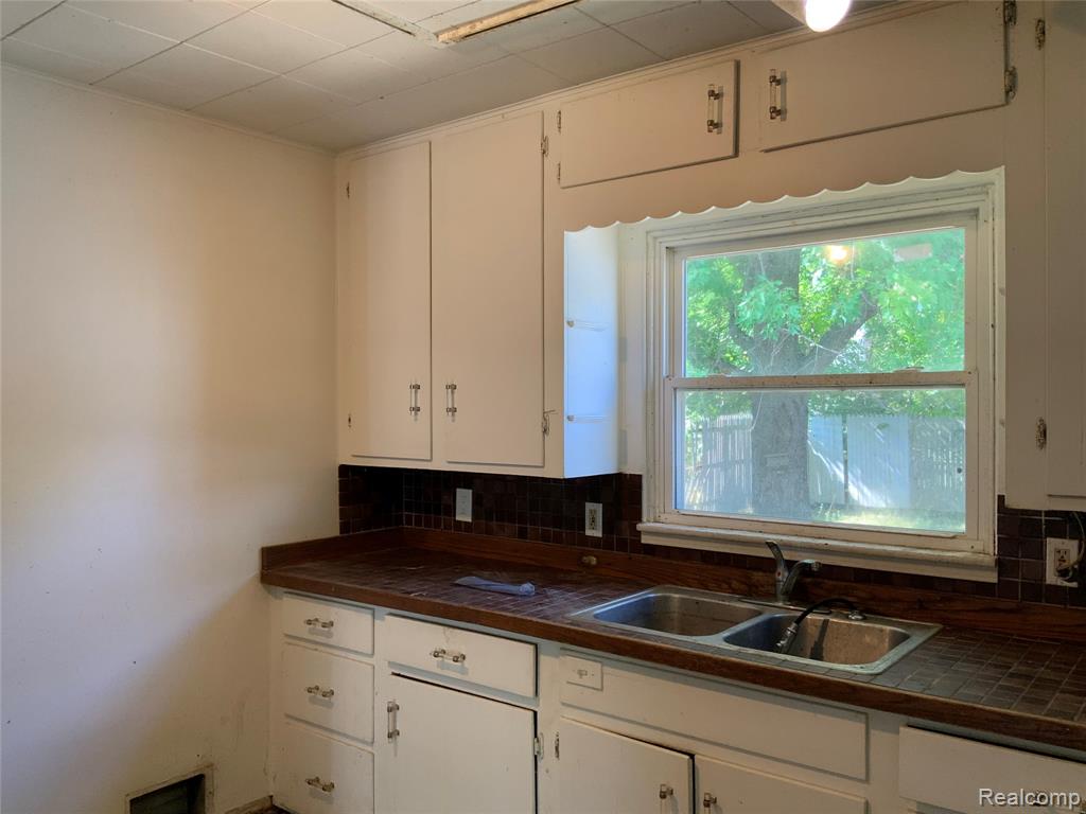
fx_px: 910
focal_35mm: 29
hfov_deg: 61.7
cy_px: 407
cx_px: 543
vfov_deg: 48.2
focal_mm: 3
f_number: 1.8
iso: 64
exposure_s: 1/60
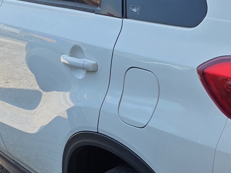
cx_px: 208
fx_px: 567
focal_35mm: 85
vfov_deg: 17.4
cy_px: 93
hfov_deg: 22.5
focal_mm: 6.25
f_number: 1.7
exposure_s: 1/1951
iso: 80
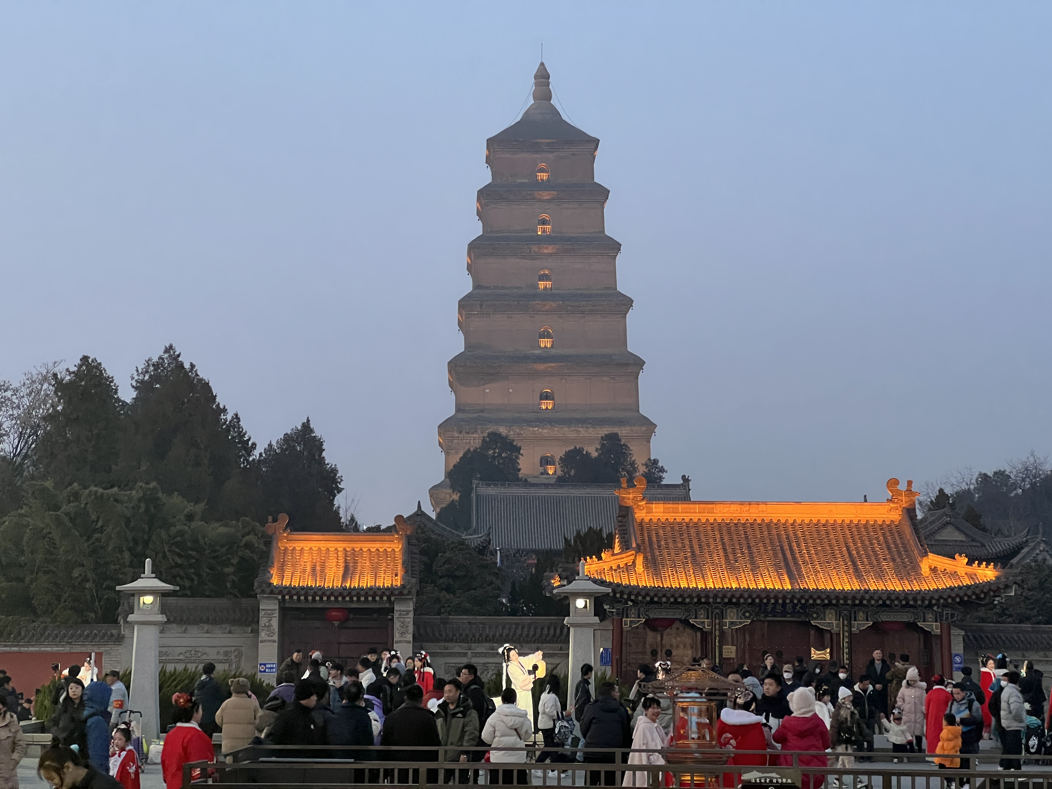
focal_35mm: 77
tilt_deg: +5.4
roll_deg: -0.6
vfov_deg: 19.1
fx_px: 2340
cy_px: 394
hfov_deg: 25.3
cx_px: 526
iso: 500
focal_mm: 9
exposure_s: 1/56
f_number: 2.8
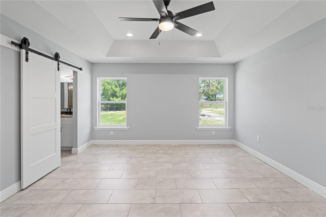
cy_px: 108
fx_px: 145
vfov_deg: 73.7
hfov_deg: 96.7
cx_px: 163
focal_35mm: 16
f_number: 20
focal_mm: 16
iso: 1600
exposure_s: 1/2.5
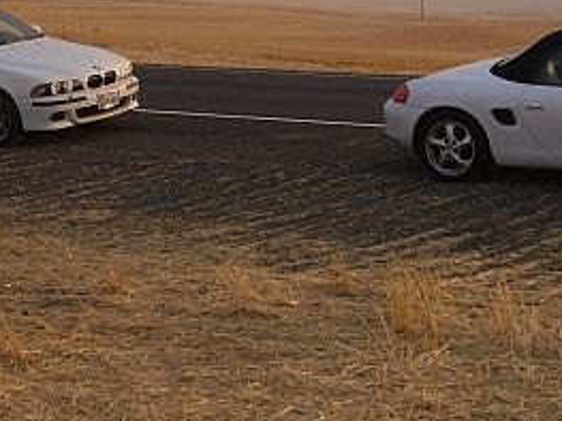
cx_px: 310
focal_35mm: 96
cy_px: 62
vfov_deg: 15.3
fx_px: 1558
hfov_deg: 20.4
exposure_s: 1/250
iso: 80
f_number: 3.3
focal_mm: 6.9
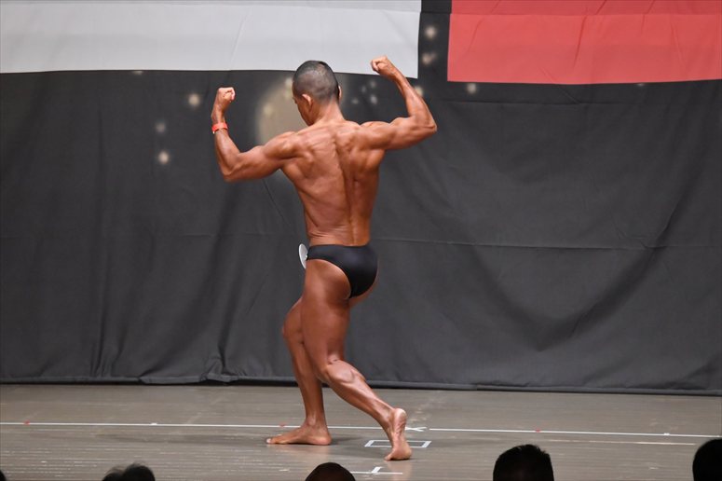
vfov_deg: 5.7
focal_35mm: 240
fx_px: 4811
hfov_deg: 8.6
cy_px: 240
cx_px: 361
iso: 6400
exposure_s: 1/400
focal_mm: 160
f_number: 5.6
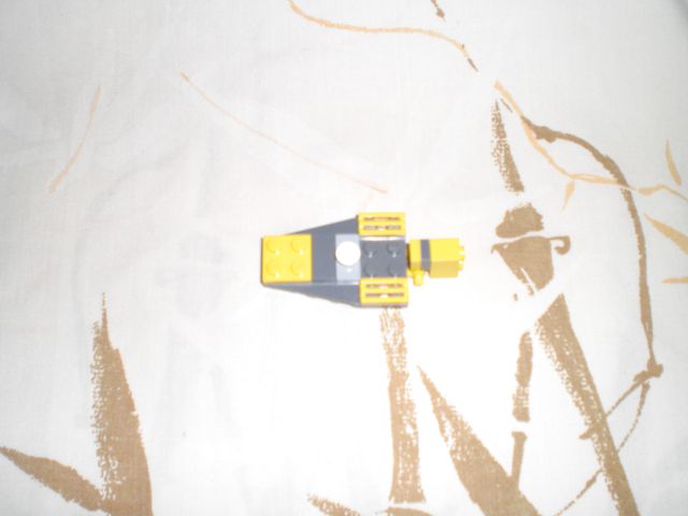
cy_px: 258
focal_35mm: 38
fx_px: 755
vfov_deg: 37.7
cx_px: 344
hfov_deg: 49.0
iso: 200
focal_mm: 6.3
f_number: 3.1
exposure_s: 1/60
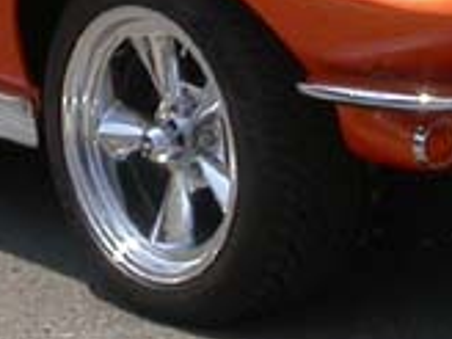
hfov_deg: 8.3
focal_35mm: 237
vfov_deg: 6.2
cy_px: -102
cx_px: 152
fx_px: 3095
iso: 100
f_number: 7.5
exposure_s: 1/393
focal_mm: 7.85
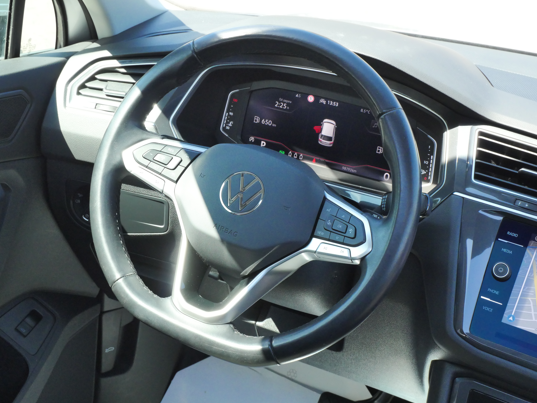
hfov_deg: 34.3
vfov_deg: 26.1
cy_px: 209
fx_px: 869
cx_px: 259
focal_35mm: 56
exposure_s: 1/250
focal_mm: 27
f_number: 9
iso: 2500
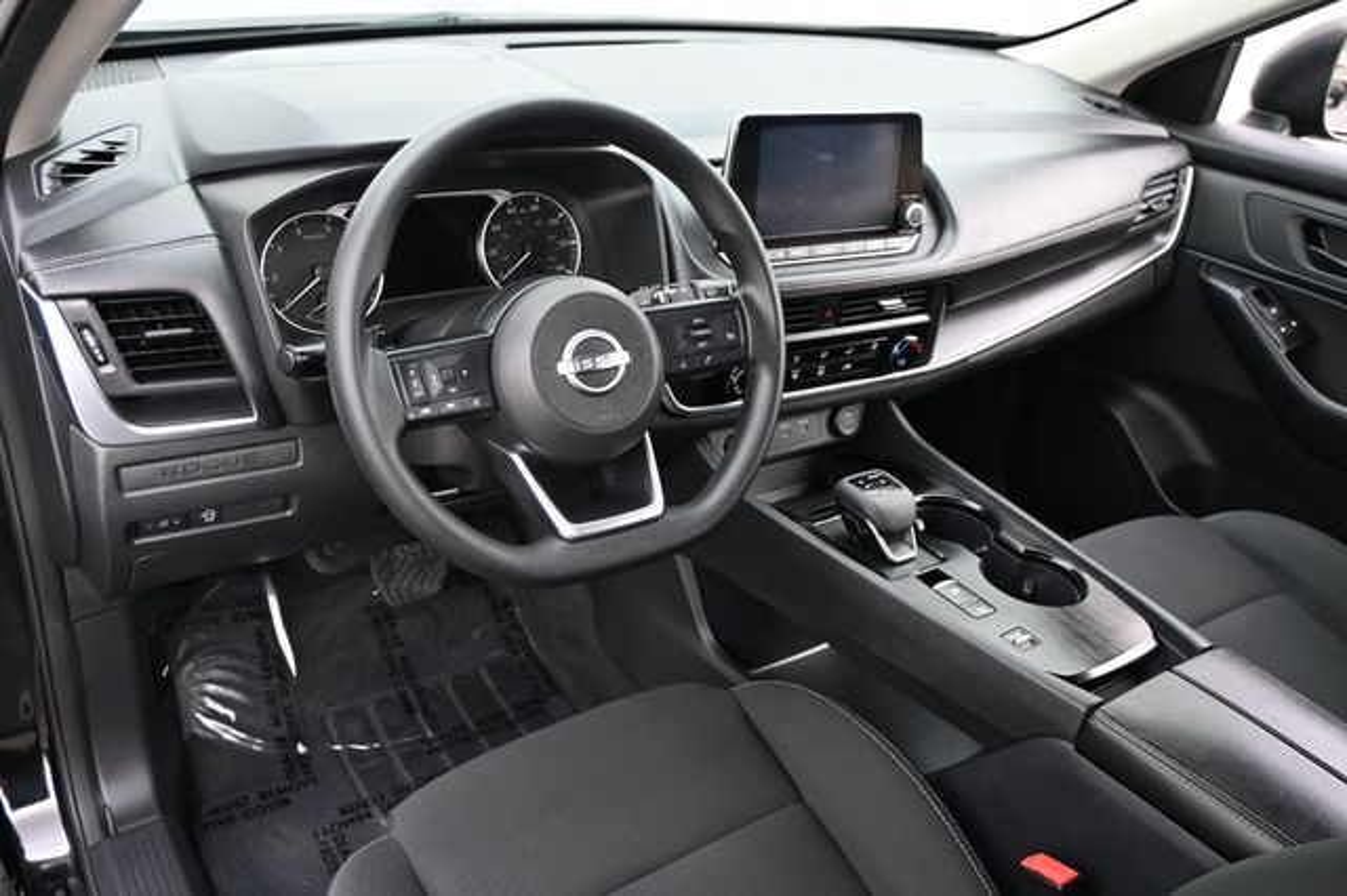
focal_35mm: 30
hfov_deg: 62.0
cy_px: 448
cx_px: 674
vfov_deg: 43.6
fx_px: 1122
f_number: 3.8
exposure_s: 1/160
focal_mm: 20
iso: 400
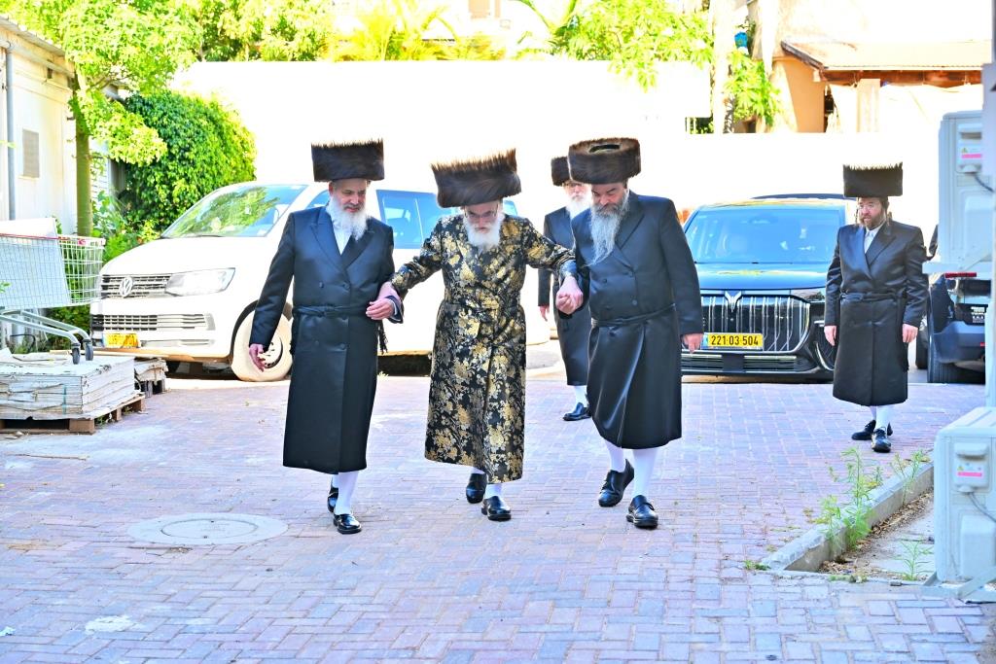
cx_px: 498
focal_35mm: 53
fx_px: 1466
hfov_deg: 37.5
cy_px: 332
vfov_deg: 25.5
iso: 200
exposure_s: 1/200
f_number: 4
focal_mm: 53
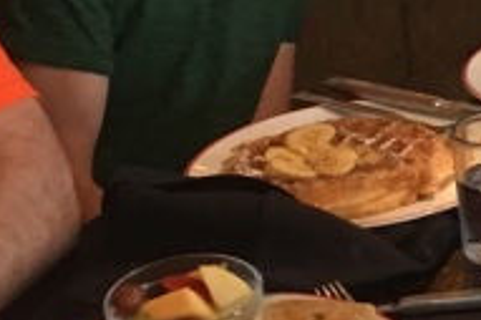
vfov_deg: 8.4
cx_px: 778
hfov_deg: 12.0
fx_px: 2163
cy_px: -23
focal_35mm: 162
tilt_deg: -18.0
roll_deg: +0.6
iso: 200
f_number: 2.2
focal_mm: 4.15
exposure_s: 1/17
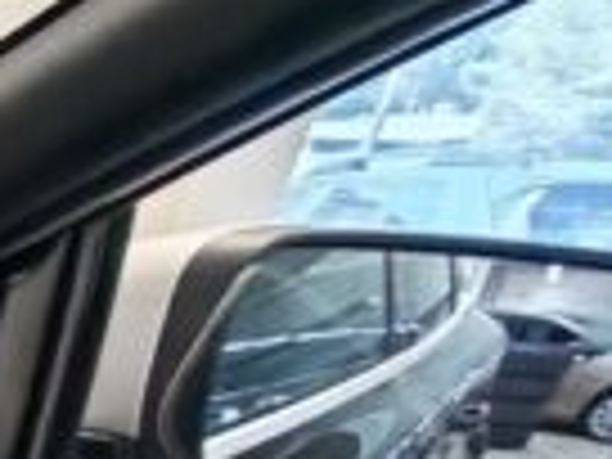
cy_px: 716
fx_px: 1733
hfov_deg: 9.4
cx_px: -1562
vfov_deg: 14.0
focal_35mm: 98
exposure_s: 1/33
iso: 320
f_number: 2
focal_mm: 1.82
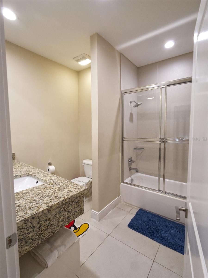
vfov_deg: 94.5
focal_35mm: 16
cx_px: 104
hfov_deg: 78.1
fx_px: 128
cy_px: 139
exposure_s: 1/15
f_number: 9
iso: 1600
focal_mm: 8
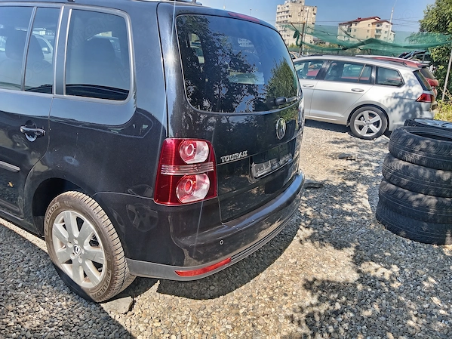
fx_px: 352
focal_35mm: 27
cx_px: 226
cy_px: 170
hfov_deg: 65.3
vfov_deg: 51.3
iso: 100
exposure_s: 1/132
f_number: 1.8
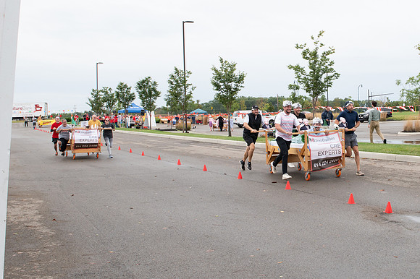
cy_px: 97
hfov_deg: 43.3
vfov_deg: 30.3
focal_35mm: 44
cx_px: 307
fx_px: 513
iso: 640
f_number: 7.1
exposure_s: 1/320
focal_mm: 24
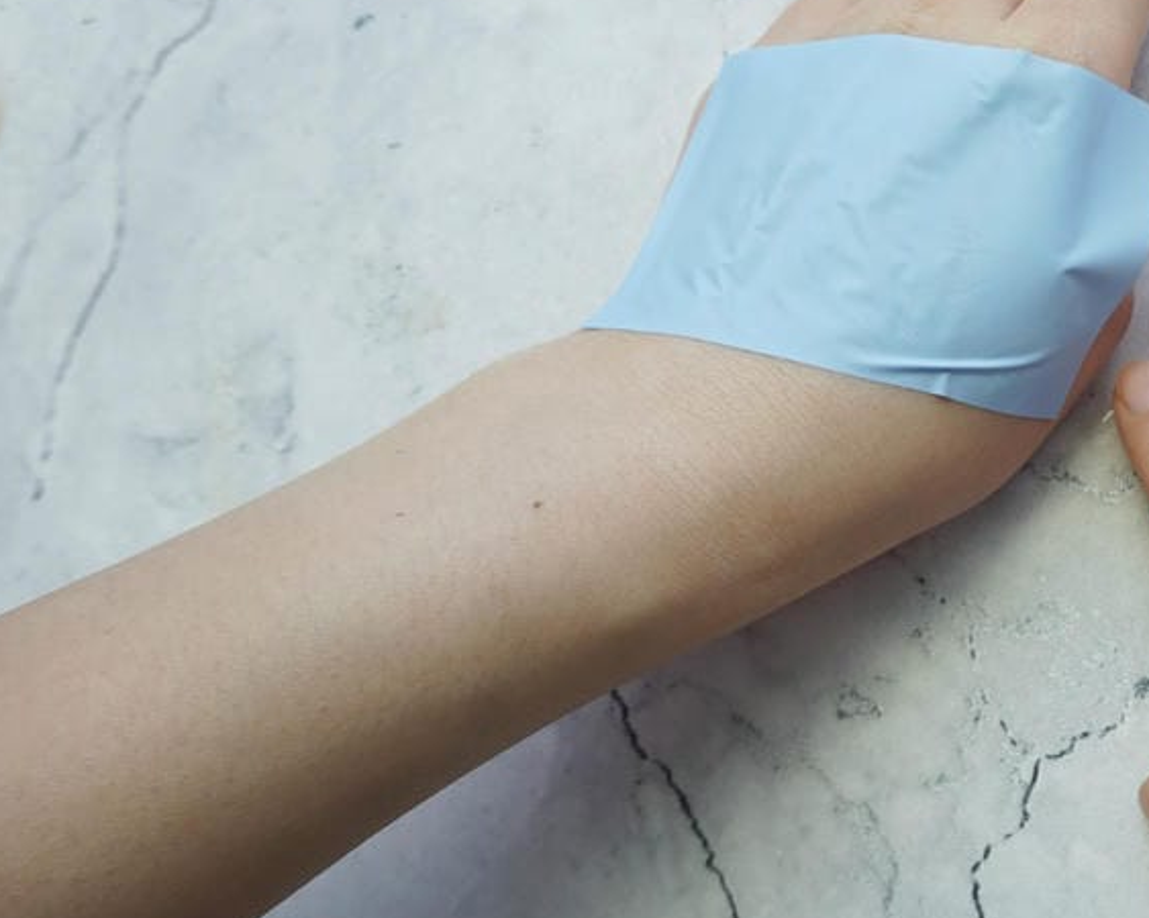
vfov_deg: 31.2
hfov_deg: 34.4
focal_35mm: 48
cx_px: 1212
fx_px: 1632
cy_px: 296
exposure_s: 1/100
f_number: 7.1
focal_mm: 16
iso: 100
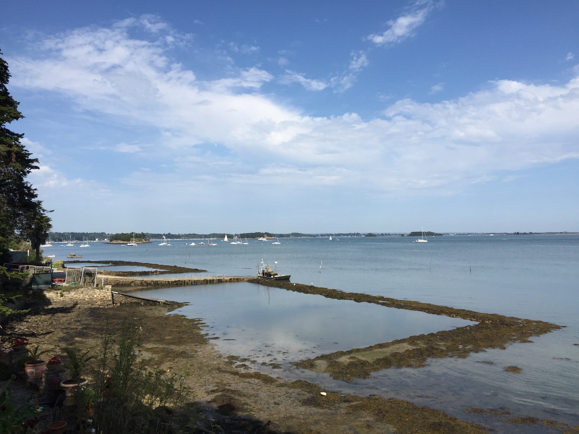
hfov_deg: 61.7
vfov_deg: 48.2
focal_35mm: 29
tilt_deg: +2.6
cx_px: 290
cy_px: 217
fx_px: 485
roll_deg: +0.3
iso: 32
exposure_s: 1/2639
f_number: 2.2
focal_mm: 4.15
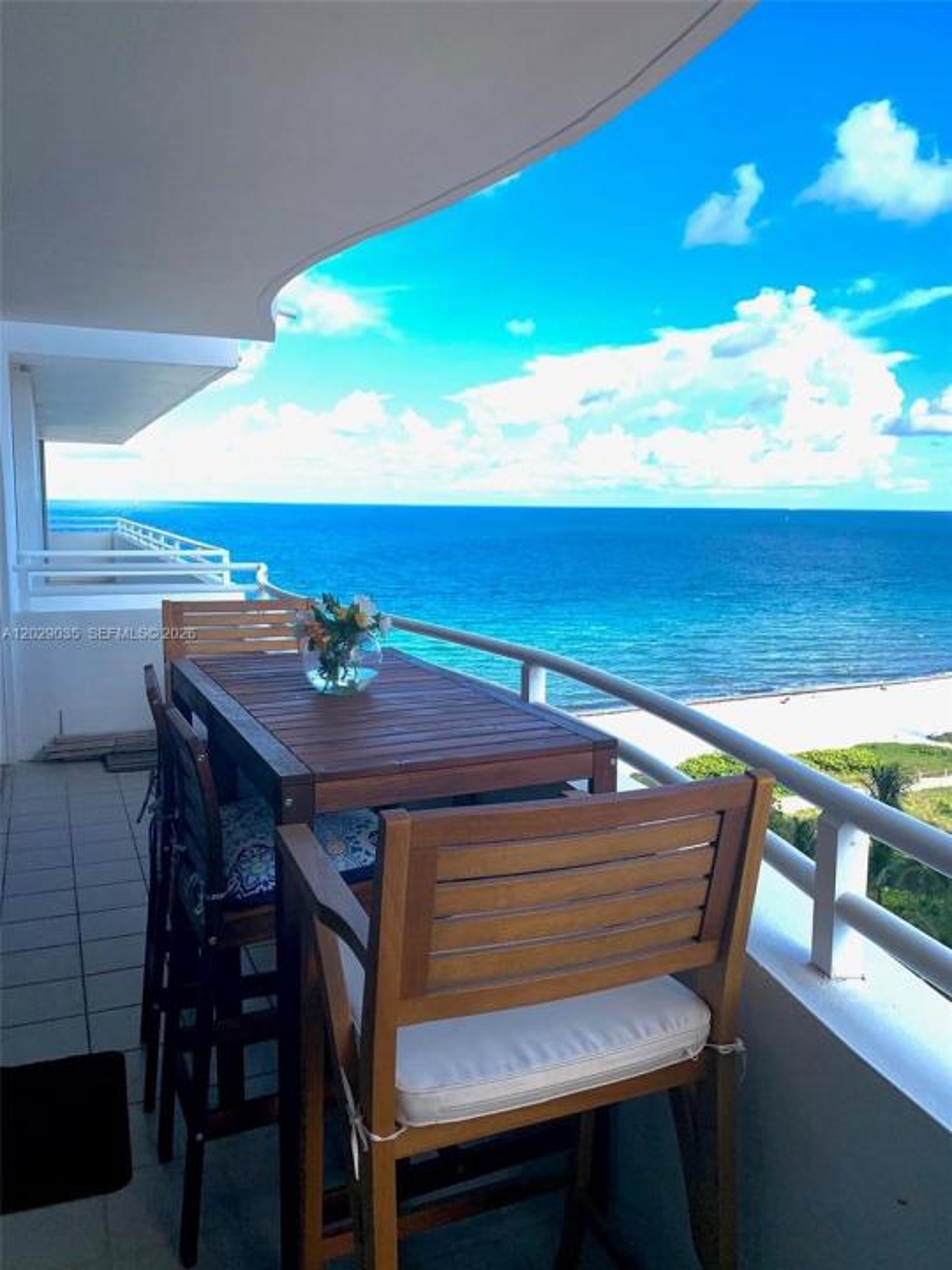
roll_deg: -0.8
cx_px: 476
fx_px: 953
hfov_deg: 53.1
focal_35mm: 26
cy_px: 635
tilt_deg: -6.7
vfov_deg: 67.3
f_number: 1.8
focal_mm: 4.25
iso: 25
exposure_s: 1/1661
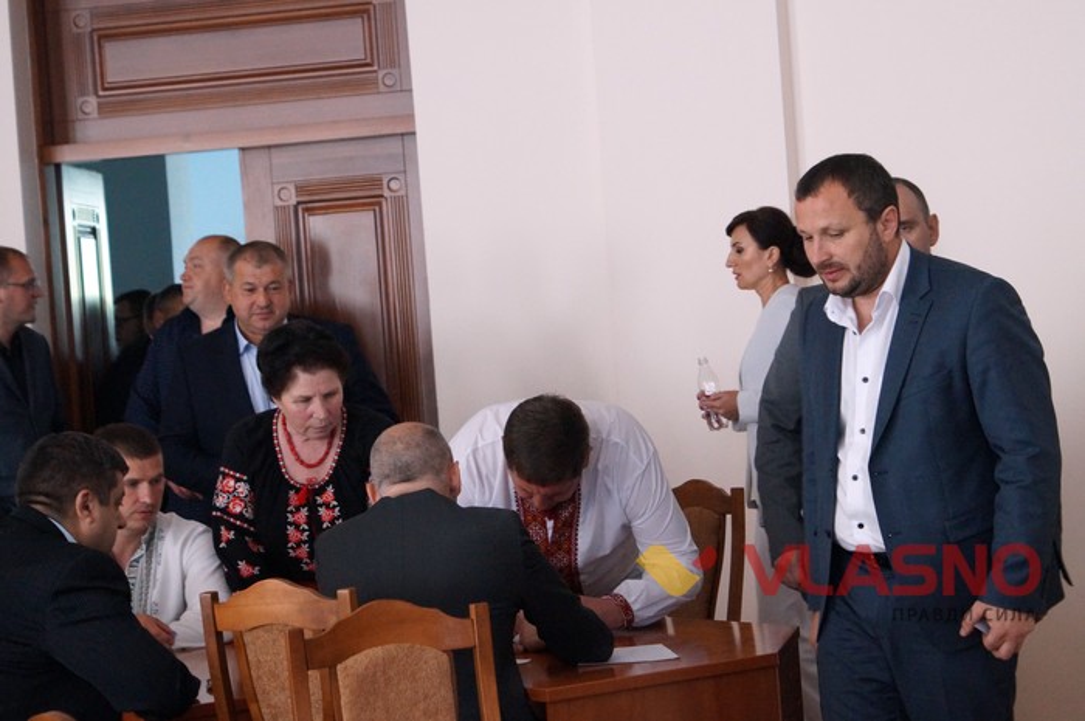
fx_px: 2709
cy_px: 360
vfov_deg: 15.2
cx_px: 542
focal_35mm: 90
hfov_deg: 22.6
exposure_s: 1/80
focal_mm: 60
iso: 3200
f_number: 6.3
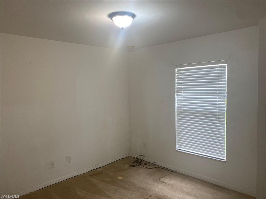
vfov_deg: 53.1
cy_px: 100
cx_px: 133
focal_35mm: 26
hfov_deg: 67.3
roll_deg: +1.2
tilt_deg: -5.1
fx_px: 200
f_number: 1.8
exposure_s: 1/120
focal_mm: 4.25
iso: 100
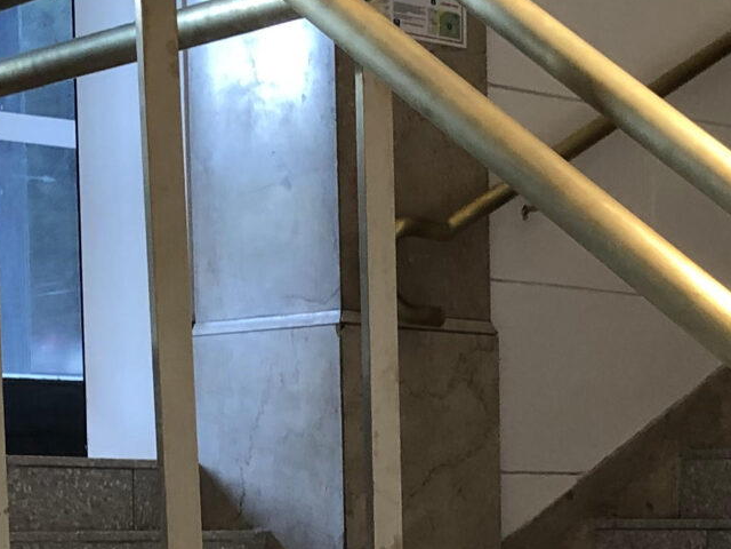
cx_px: 696
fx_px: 2365
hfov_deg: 17.2
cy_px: 734
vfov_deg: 12.8
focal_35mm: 112
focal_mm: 4
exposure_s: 1/32
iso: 20
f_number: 1.8
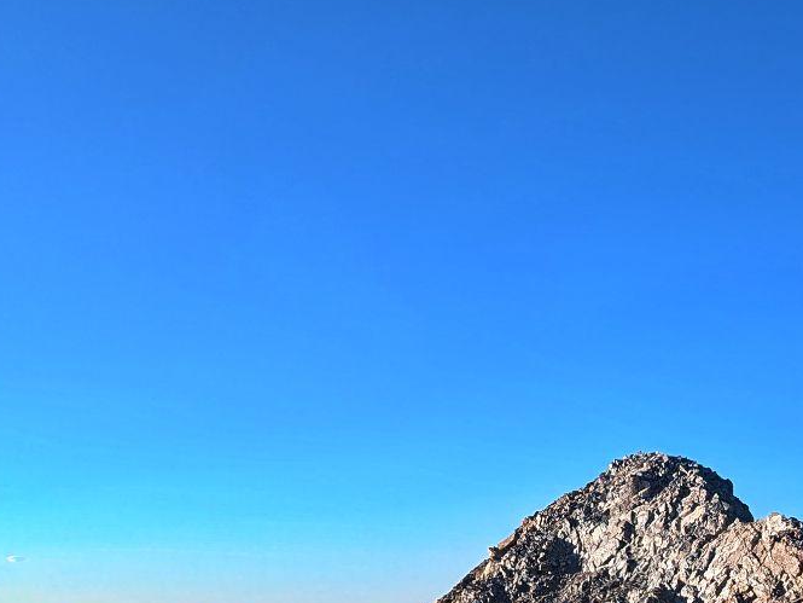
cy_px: 585
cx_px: 776
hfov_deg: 25.2
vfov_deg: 19.4
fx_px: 1717
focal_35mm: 74
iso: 45
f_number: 1.85
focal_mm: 6.81
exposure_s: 1/1272
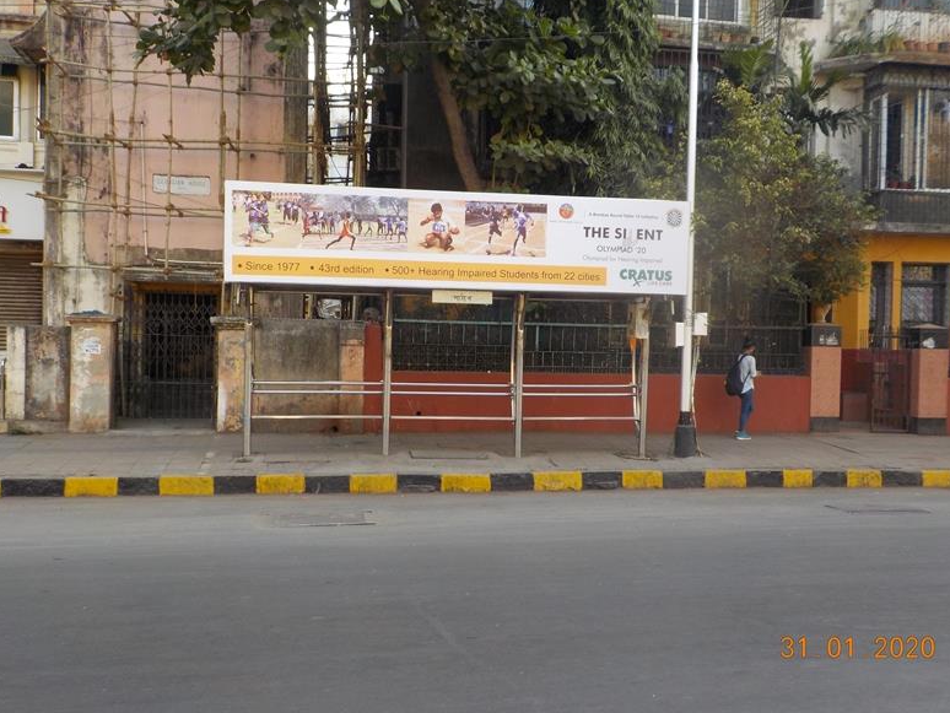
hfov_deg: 58.3
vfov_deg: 45.5
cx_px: 486
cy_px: 355
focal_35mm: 31
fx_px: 851
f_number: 3.3
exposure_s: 1/125
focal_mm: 4.1
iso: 125
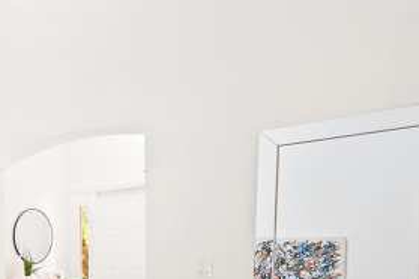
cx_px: -38
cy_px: 242
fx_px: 517
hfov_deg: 37.3
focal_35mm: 44
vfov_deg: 29.2
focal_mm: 15.5
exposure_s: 1/60
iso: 200
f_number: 4
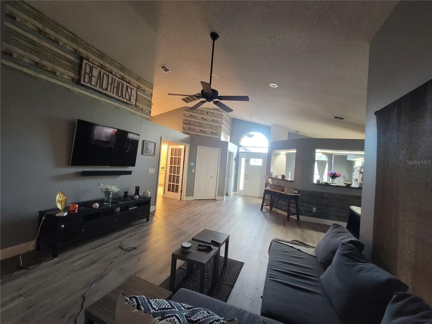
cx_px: 216
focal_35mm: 13
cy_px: 162
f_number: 2.2
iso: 640
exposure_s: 1/30
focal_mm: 2.2
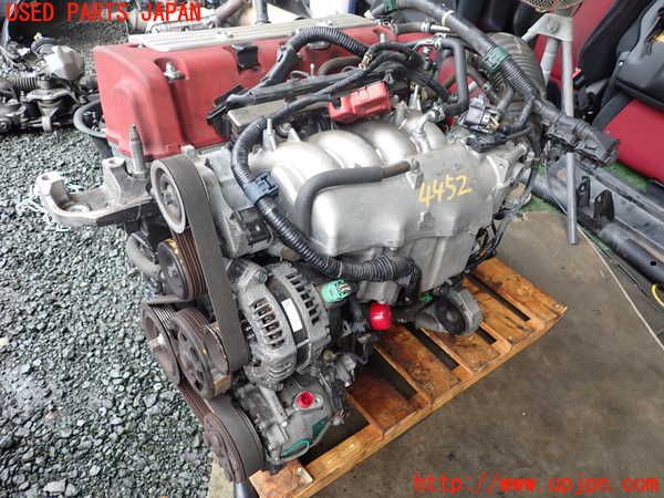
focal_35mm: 25
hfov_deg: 69.4
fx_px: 480
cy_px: 249
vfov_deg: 54.9
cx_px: 332
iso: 100
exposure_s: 1/80
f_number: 2
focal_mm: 4.5
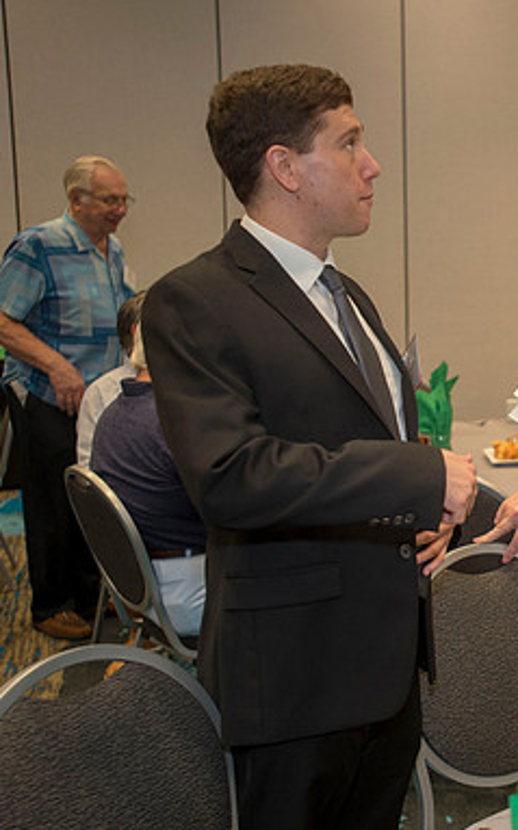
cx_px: 607
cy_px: 414
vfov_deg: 37.5
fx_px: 1221
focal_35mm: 54
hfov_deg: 22.3
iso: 1600
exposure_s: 1/160
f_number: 2.8
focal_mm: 35
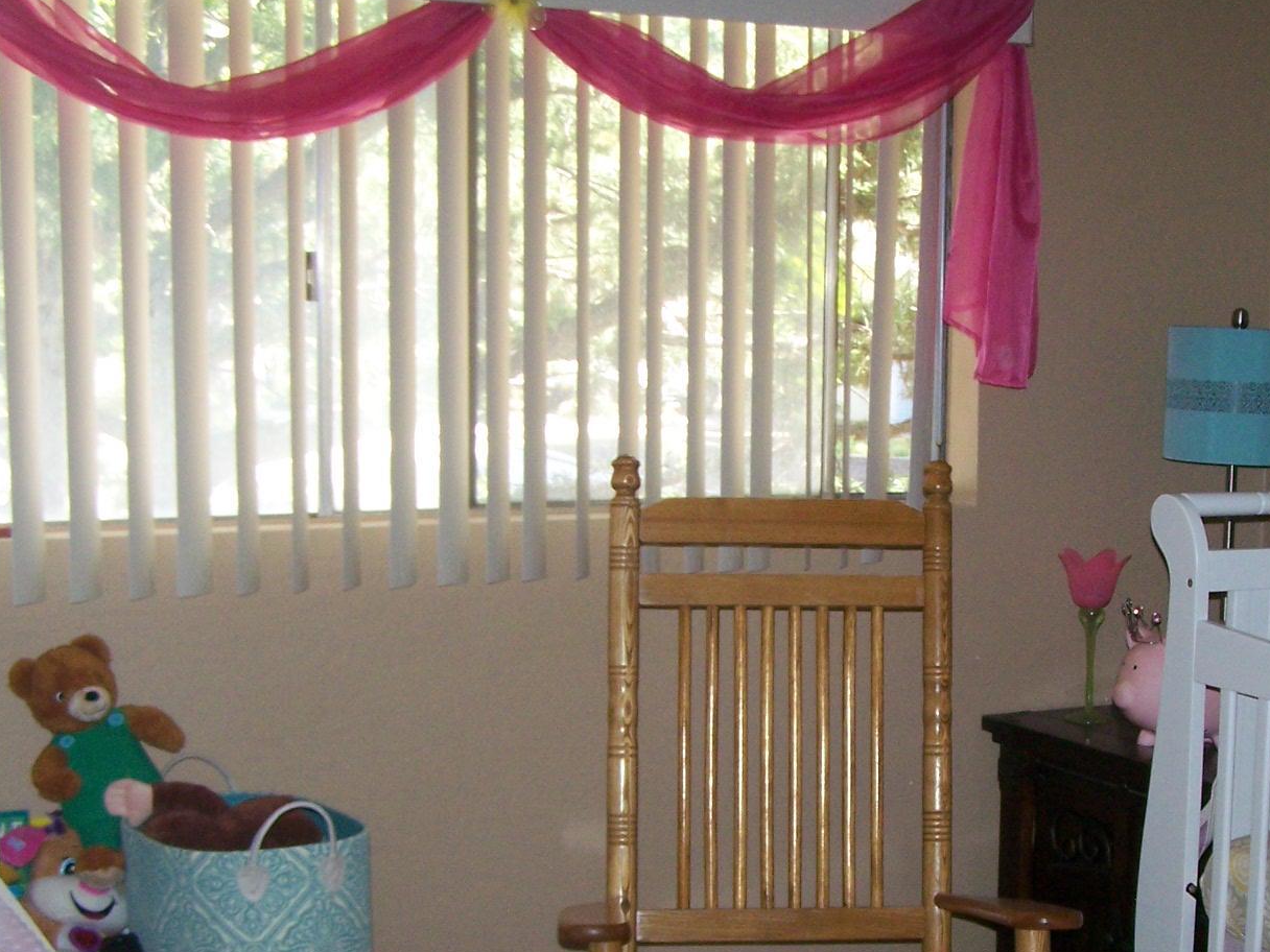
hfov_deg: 30.0
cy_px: 674
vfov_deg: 22.8
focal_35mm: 64
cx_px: 866
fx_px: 2348
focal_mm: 6.3
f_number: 2.8
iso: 160
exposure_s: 1/60
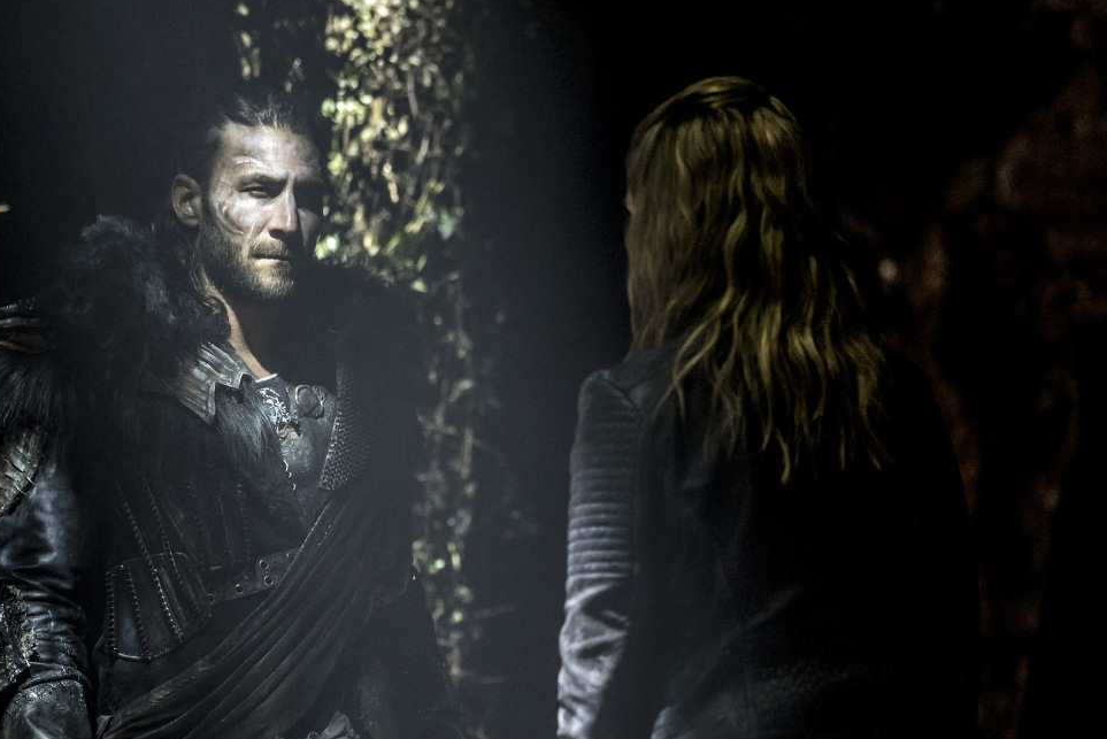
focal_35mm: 187
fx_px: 5753
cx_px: 509
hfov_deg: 11.0
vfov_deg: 7.4
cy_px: 454
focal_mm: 150
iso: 8000
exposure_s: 1/200
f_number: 4
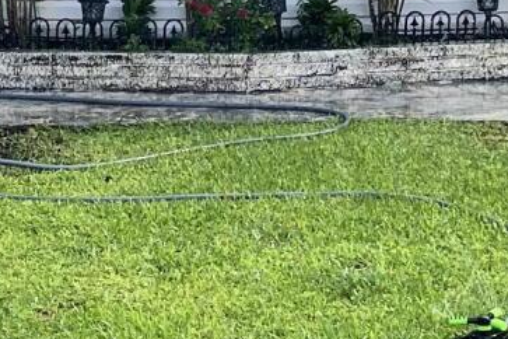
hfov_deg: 13.8
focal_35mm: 149
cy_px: 34
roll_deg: +0.9
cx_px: 323
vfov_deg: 9.2
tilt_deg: -7.4
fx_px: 2102
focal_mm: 5.1
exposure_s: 1/1558
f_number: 1.6
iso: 50
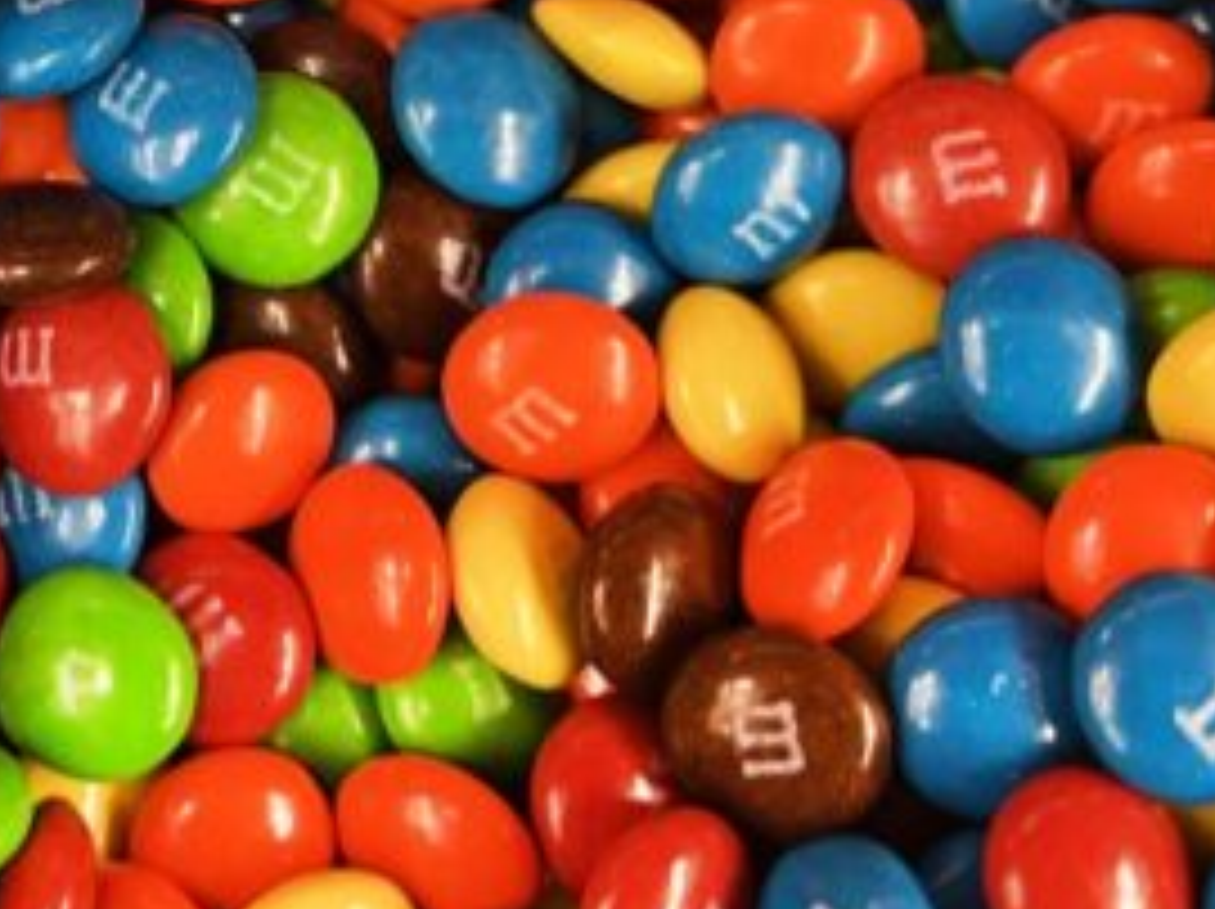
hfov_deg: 24.0
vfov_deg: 18.5
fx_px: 2595
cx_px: -248
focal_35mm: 74
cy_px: -266
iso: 100
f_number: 1.5
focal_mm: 5.7
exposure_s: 1/60
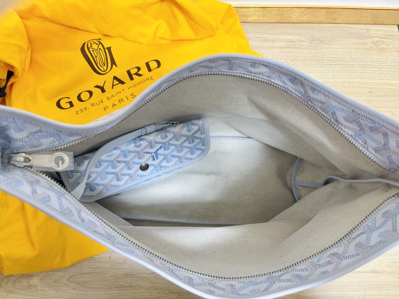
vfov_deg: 53.1
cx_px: 200
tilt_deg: -73.0
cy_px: 150
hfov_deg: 67.3
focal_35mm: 26
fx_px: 300
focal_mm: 5.96
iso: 200
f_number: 1.6
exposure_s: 1/60
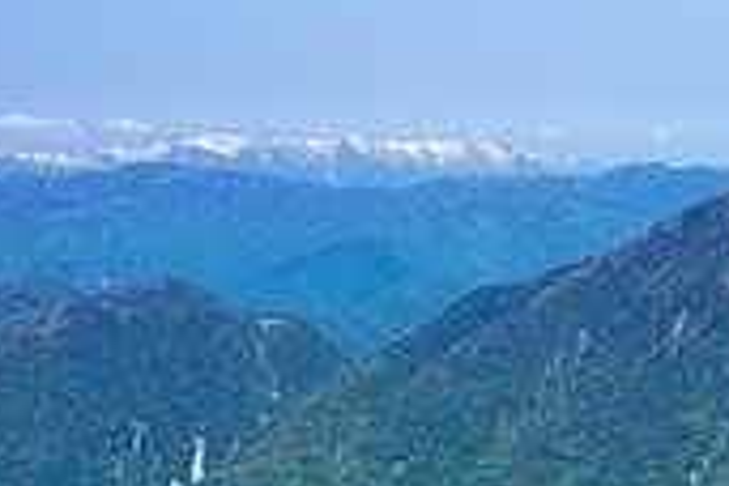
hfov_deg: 14.8
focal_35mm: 135
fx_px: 2734
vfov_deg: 10.1
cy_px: 505
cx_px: 784
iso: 200
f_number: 5.6
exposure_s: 1/160
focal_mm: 30
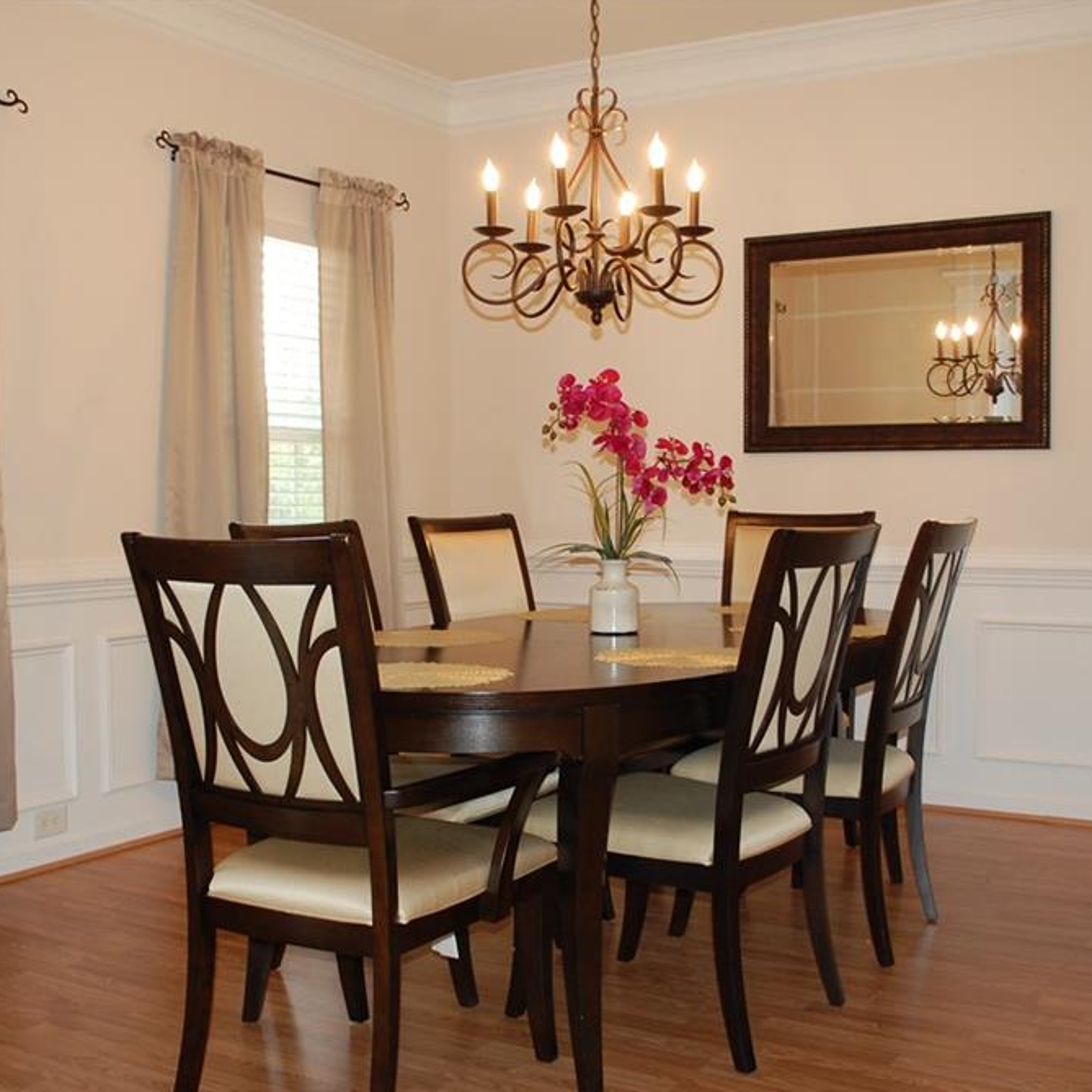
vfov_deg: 42.8
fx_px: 1392
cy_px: 550
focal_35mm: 39
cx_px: 516
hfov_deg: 42.8
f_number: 3.8
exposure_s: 1/60
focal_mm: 20
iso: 400
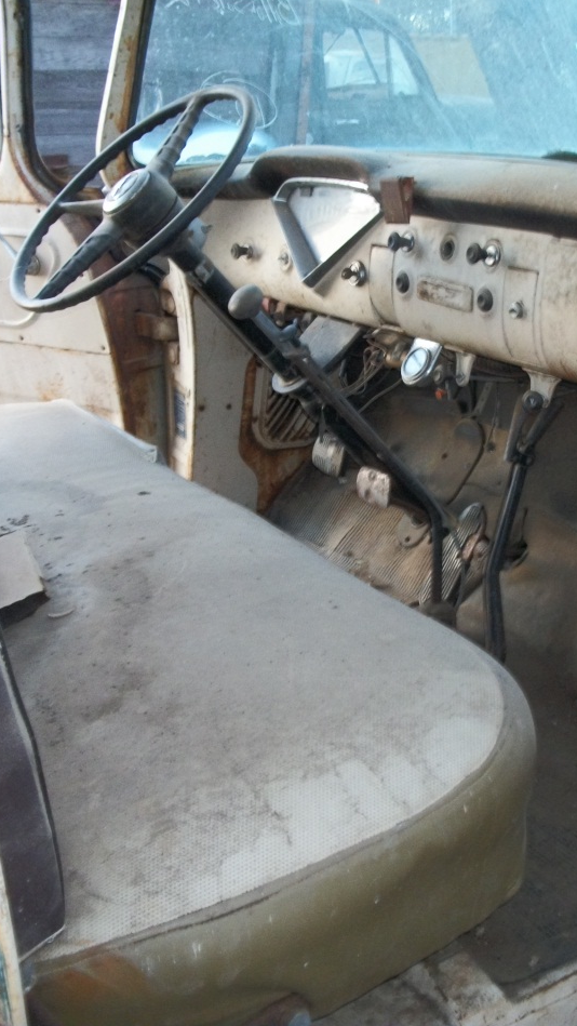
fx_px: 1278
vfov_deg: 43.7
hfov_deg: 25.2
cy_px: 508
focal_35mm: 47
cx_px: 410
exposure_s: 1/30
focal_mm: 5.7
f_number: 2.9
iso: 160
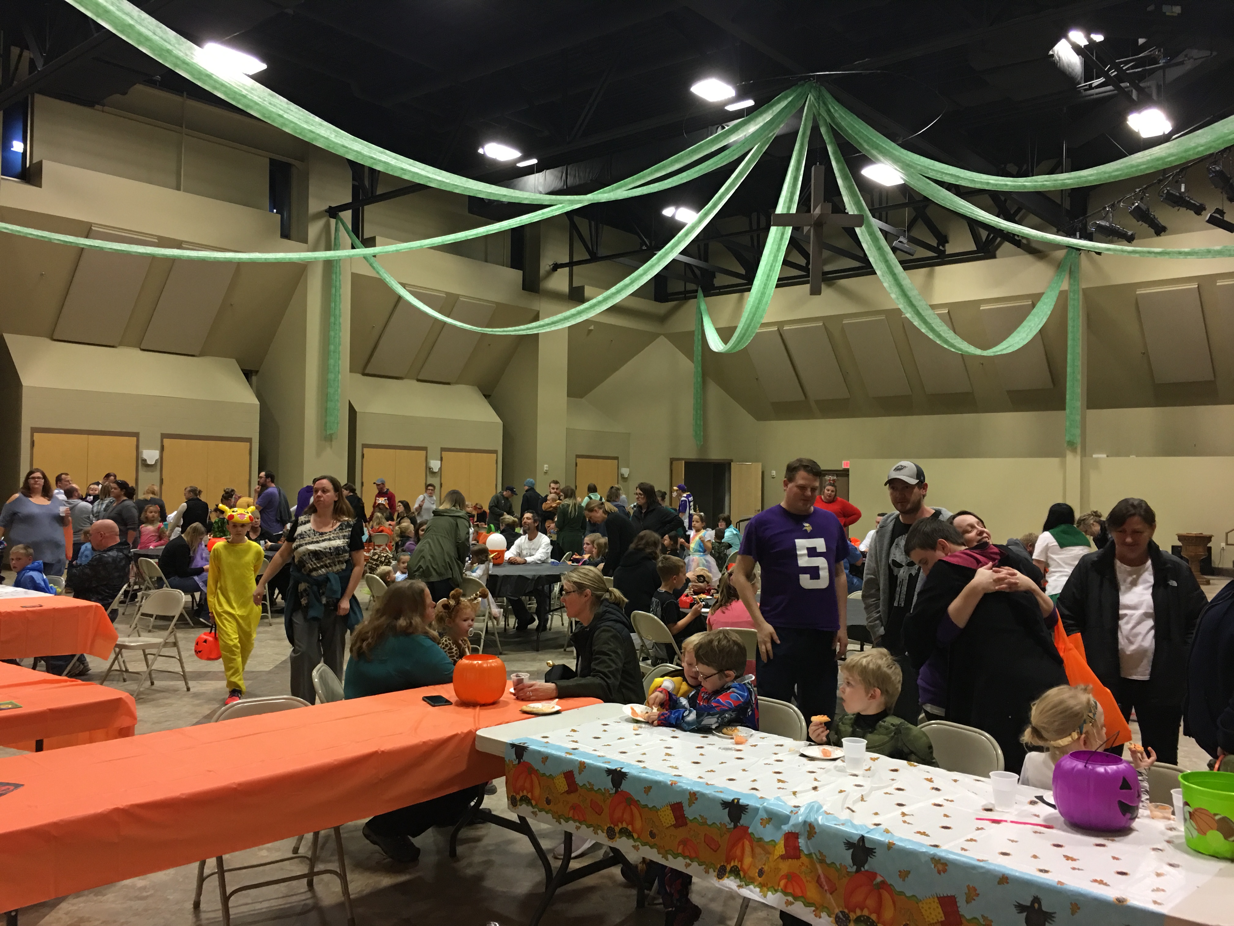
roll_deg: -1.7
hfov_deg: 61.7
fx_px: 1034
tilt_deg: +2.5
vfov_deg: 48.2
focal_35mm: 29
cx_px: 617
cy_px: 463
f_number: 2.2
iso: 50
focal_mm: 4.15
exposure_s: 1/15
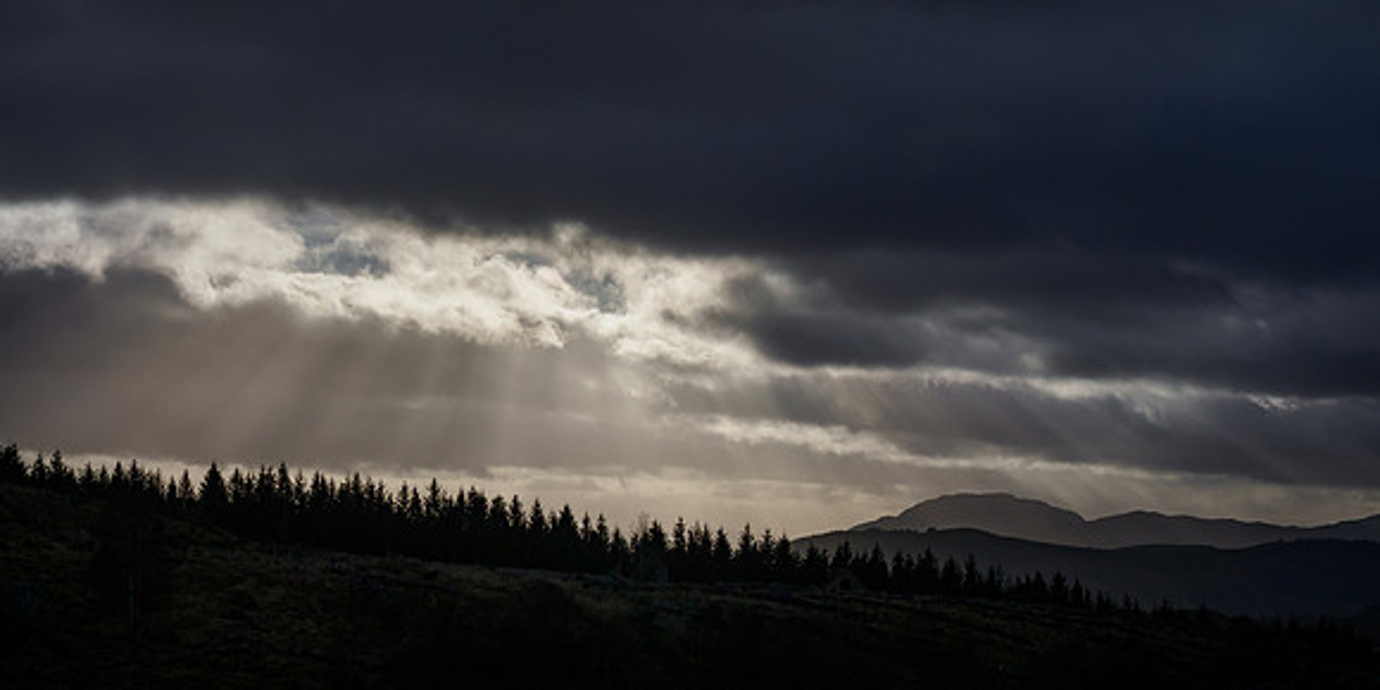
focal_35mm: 72
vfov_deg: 15.3
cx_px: 690
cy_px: 172
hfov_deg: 30.3
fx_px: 2551
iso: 200
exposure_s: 1/2000
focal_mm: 32
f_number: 4
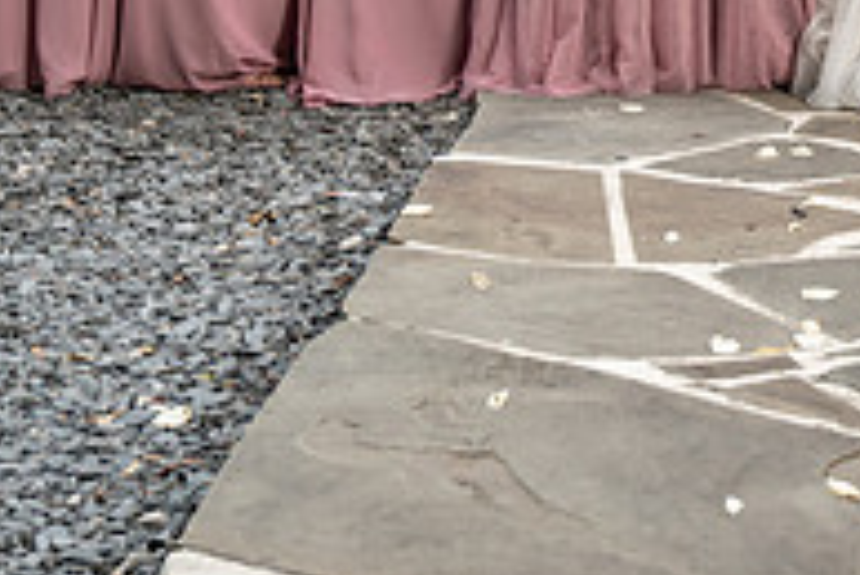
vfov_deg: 11.1
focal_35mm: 120
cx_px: 900
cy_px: -237
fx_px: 2869
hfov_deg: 16.6
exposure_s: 1/200
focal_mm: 39
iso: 640
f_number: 4
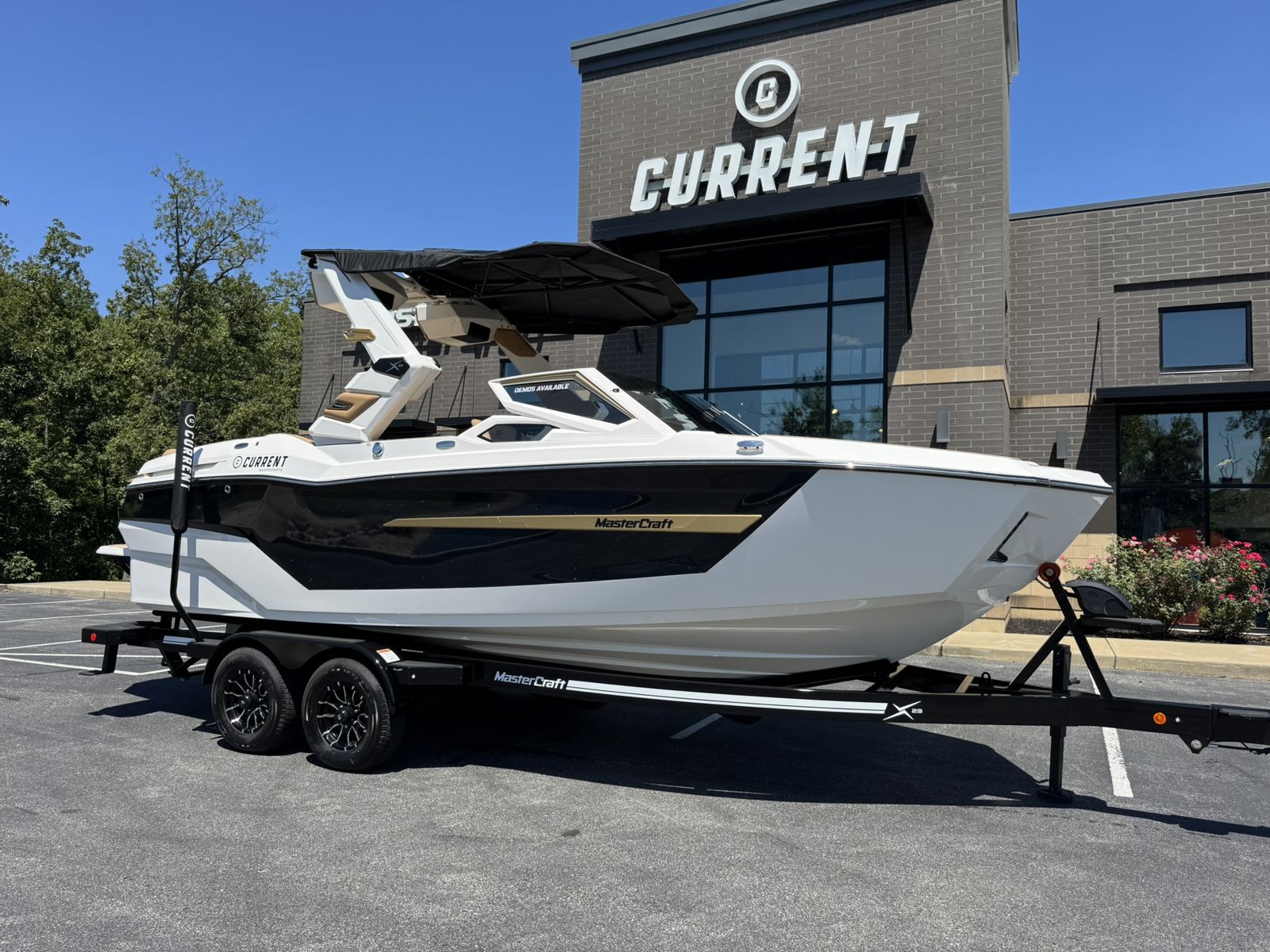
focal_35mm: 24
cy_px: 476
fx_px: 881
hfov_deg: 71.6
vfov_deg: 56.8
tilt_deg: +3.8
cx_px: 635
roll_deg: -1.5
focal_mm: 6.76
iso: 80
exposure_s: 1/3597
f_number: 1.78
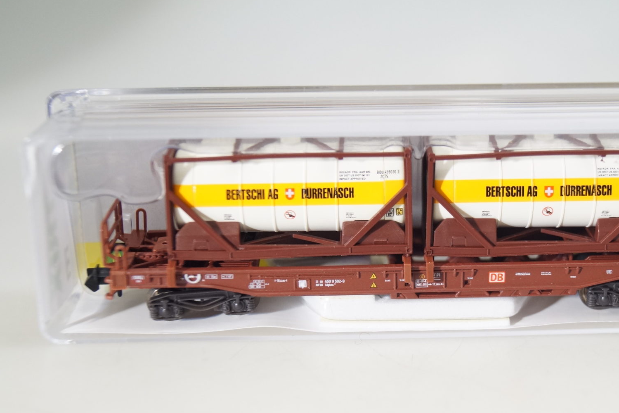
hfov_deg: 28.1
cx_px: 395
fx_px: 1232
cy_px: 207
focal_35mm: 72
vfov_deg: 19.0
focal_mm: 35
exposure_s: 1/160
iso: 800
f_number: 4.5
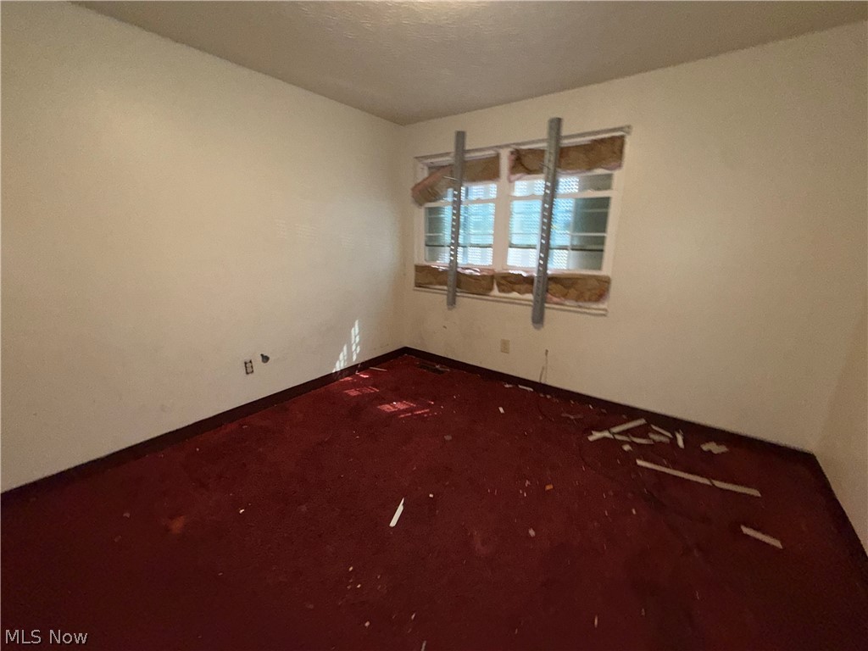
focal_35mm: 14
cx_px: 434
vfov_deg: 85.7
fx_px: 351
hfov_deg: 102.1
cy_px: 326
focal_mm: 2.22
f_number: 2.2
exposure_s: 1/60
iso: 125
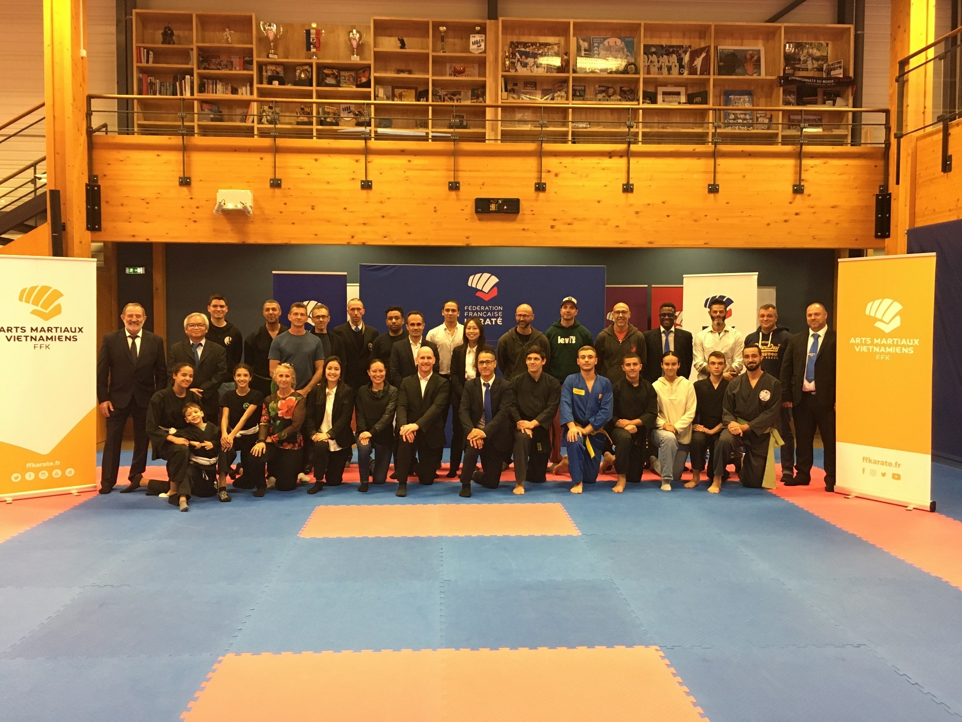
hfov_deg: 61.7
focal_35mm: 29
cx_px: 481
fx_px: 806
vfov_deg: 48.2
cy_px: 361
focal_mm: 4.15
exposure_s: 1/30
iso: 125
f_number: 2.2
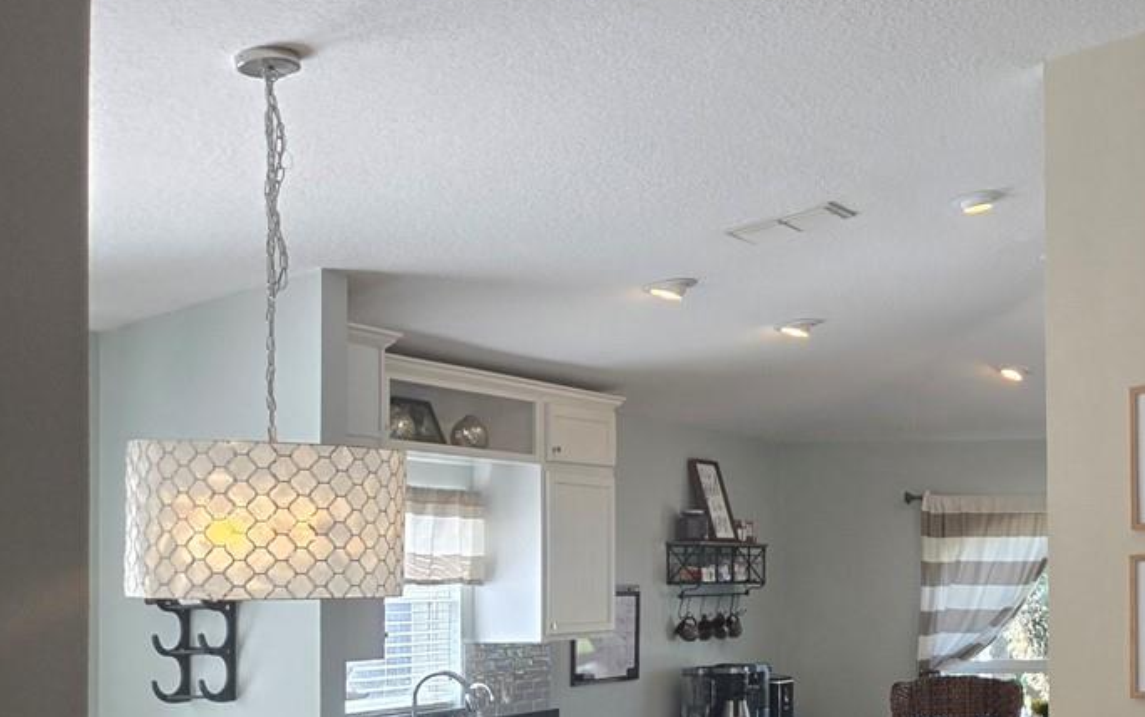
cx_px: 1322
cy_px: 551
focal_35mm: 57
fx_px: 1779
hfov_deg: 30.9
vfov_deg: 22.5
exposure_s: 1/120
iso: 64
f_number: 1.8
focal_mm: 5.4
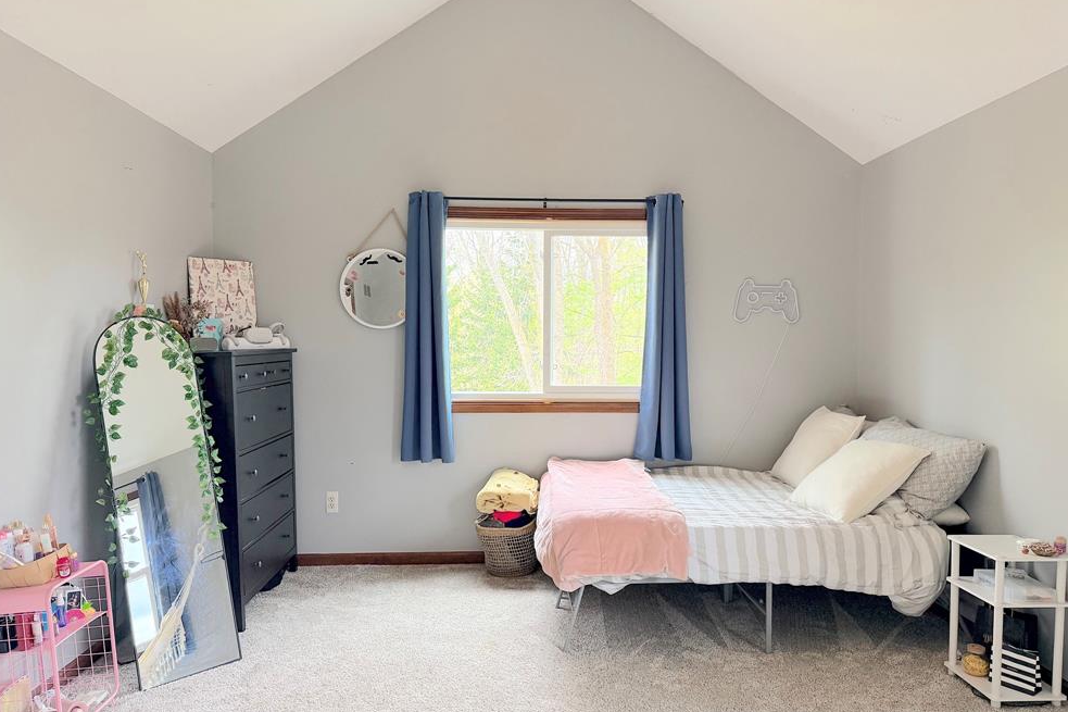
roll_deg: +0.2
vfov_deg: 49.5
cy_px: 352
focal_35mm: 26
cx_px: 546
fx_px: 771
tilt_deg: -1.3
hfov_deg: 69.4
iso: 250
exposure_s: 1/120
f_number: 1.78
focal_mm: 6.76
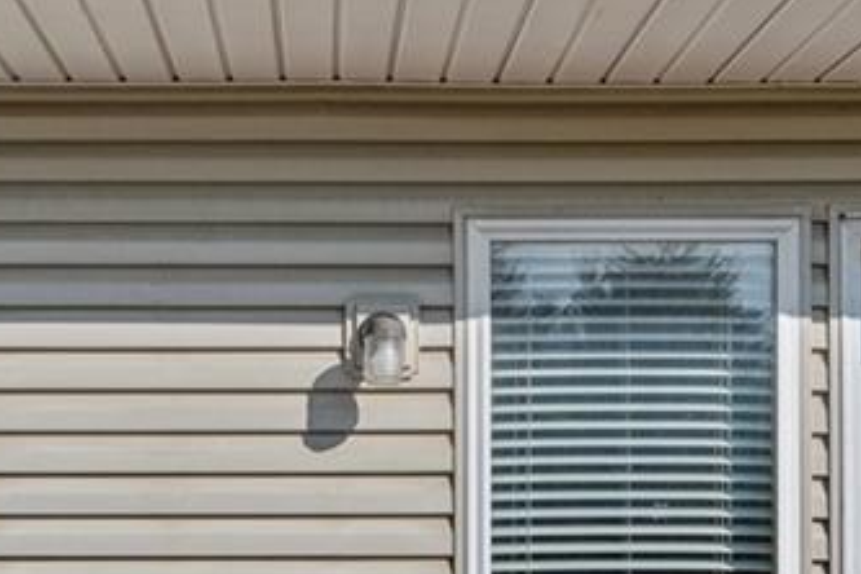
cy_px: 498
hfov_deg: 45.3
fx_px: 1028
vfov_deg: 30.1
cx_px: 502
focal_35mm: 43
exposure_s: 1/500
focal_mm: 14
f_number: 11
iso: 200
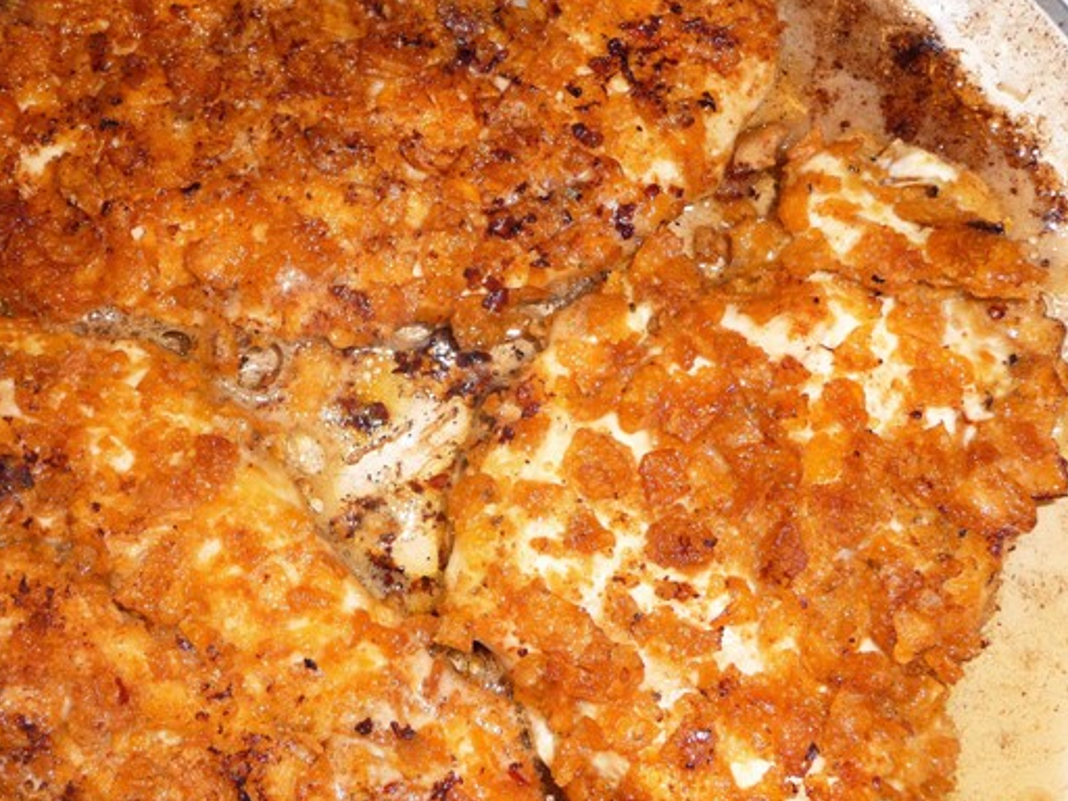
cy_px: 417
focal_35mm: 50
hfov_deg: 38.1
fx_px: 1543
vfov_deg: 29.1
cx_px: 434
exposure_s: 1/30
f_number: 3.9
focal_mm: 6.7
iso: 100
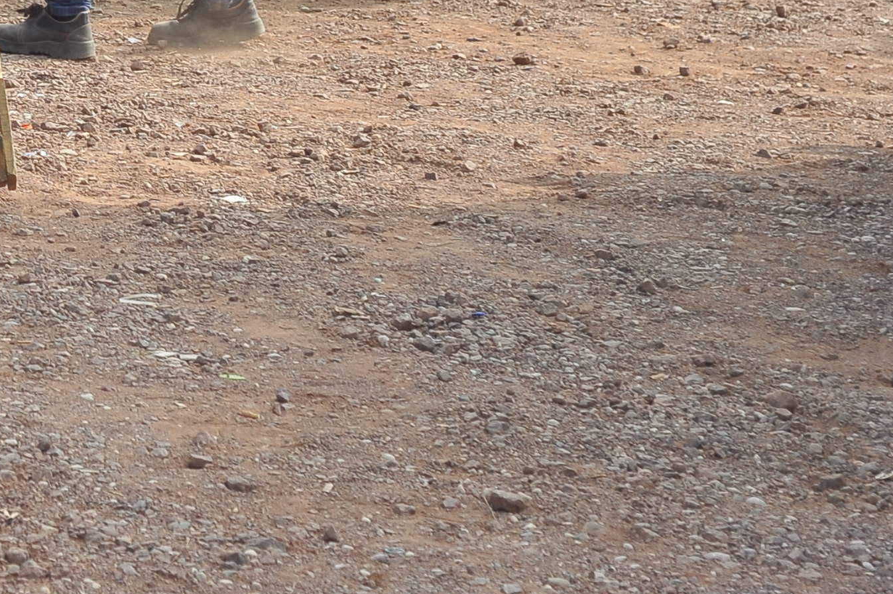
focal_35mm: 158
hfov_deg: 12.8
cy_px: -336
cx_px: -111
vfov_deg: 8.5
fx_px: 3916
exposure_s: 1/400
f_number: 5.6
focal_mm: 50
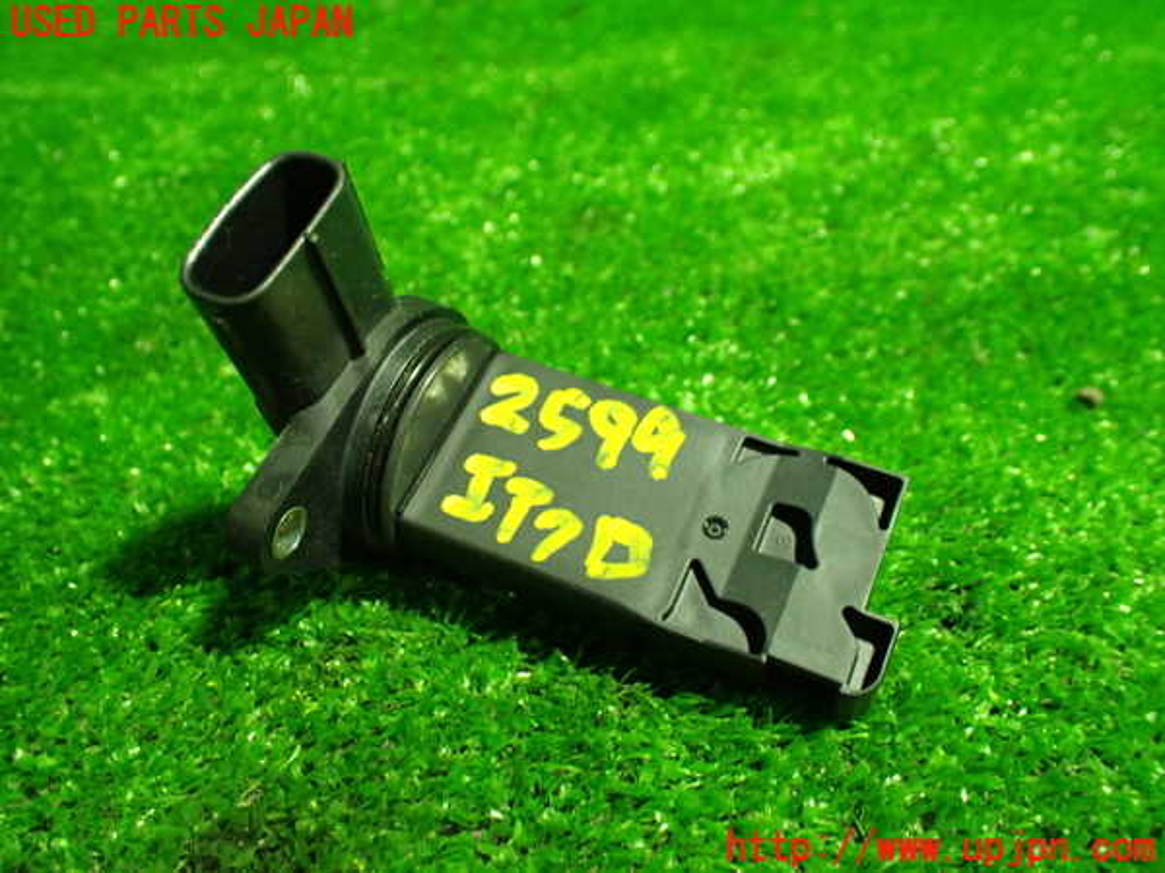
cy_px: 436
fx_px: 1010
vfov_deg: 46.8
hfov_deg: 60.0
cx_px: 582
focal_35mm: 30
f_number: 2.3
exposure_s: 1/60
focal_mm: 5.4
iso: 800
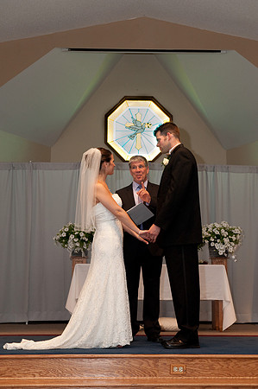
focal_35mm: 62
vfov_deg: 32.4
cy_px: 194
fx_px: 668
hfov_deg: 21.9
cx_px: 129
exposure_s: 1/60
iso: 1250
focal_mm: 62
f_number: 9
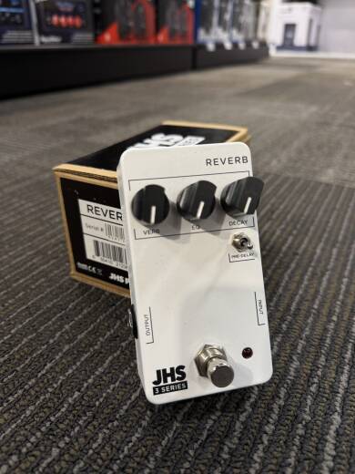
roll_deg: -0.1
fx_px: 328
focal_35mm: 24
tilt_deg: -29.4
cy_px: 237
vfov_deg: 71.6
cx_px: 178
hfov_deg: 56.8
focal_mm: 6.76
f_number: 1.78
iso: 125
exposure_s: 1/120
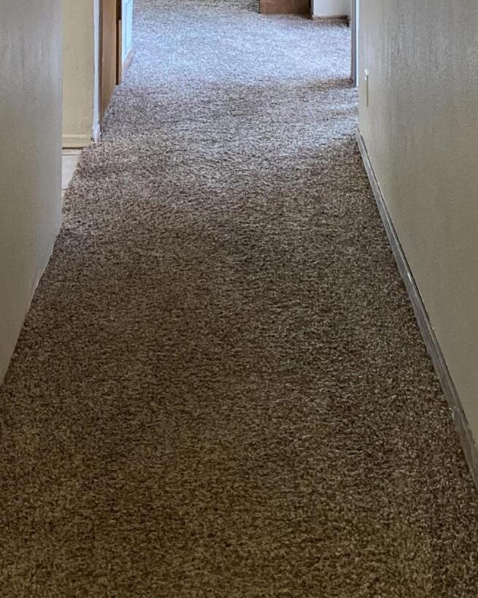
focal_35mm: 62
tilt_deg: -5.7
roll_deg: -0.7
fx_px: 1097
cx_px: 267
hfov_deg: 24.6
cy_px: -99
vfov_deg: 27.3
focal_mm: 4.25
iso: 400
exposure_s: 1/60
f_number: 1.8
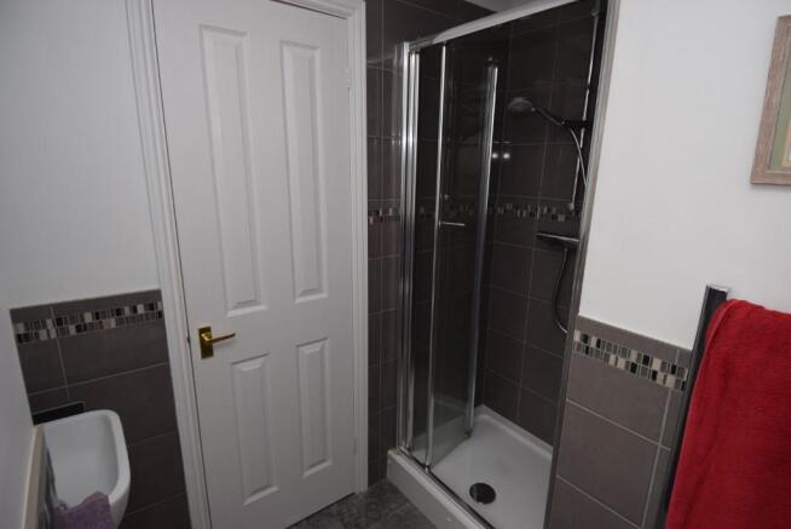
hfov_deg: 90.0
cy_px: 264
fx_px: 396
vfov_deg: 67.5
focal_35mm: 18
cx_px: 396
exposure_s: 1/60
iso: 100
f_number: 4
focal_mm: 12
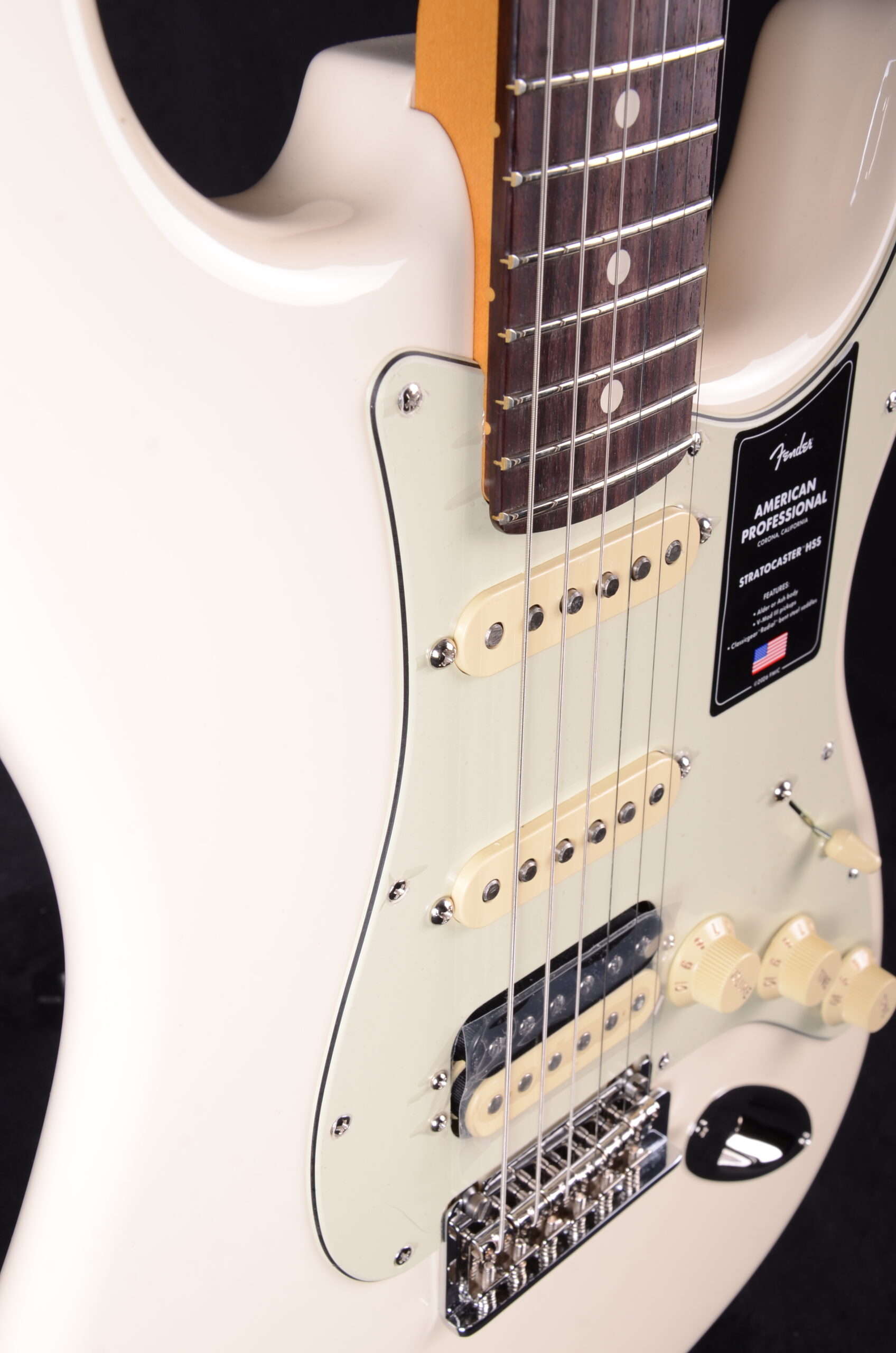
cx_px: 448
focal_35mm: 51
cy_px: 676
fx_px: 1912
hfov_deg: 26.4
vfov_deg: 39.0
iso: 200
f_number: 13
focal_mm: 34
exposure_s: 1/200
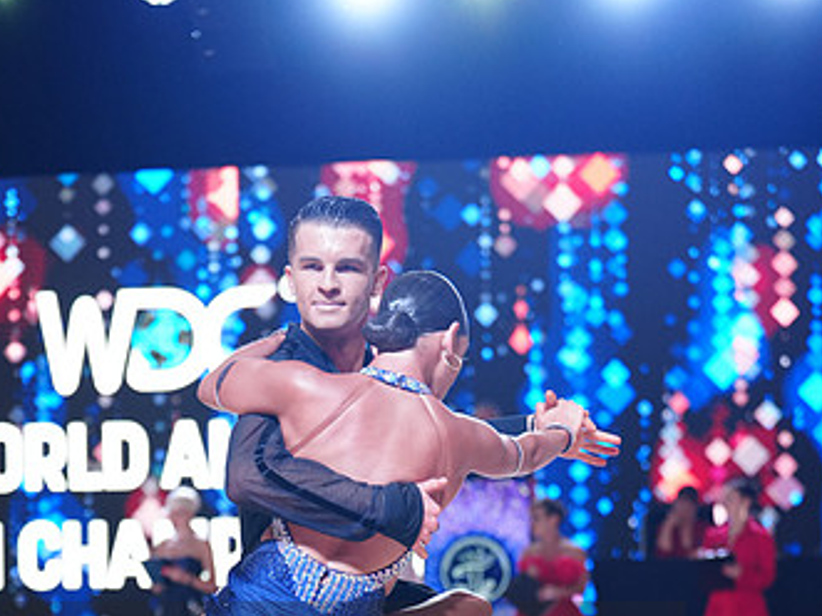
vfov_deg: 12.3
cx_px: 344
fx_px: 2801
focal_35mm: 118
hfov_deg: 16.7
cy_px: 686
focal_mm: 70
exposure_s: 1/500
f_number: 2.8
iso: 1250
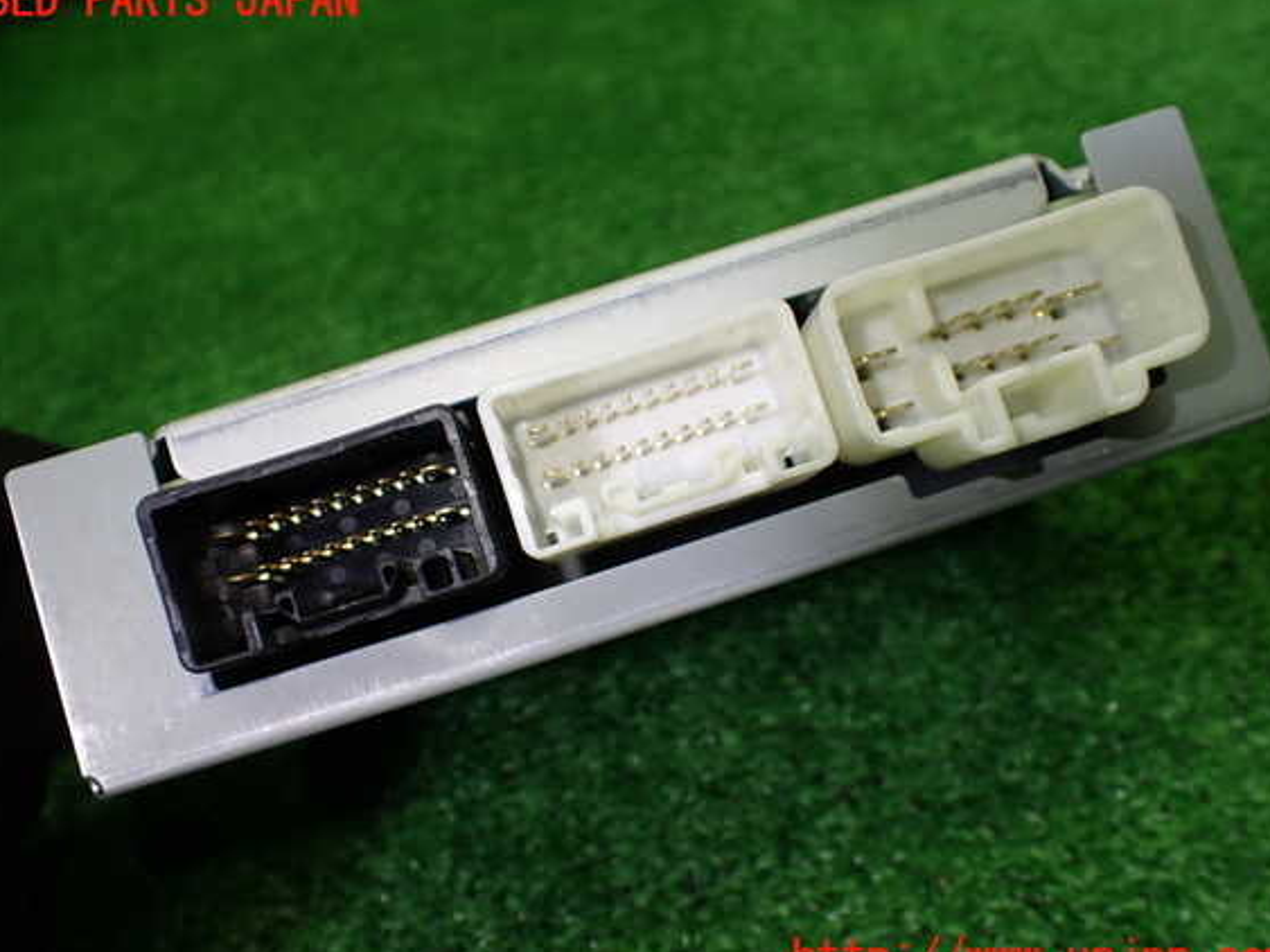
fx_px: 1174
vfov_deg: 44.1
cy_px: 481
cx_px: 625
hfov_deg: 56.8
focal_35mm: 32
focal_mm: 5.4
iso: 125
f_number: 2.3
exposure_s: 1/125
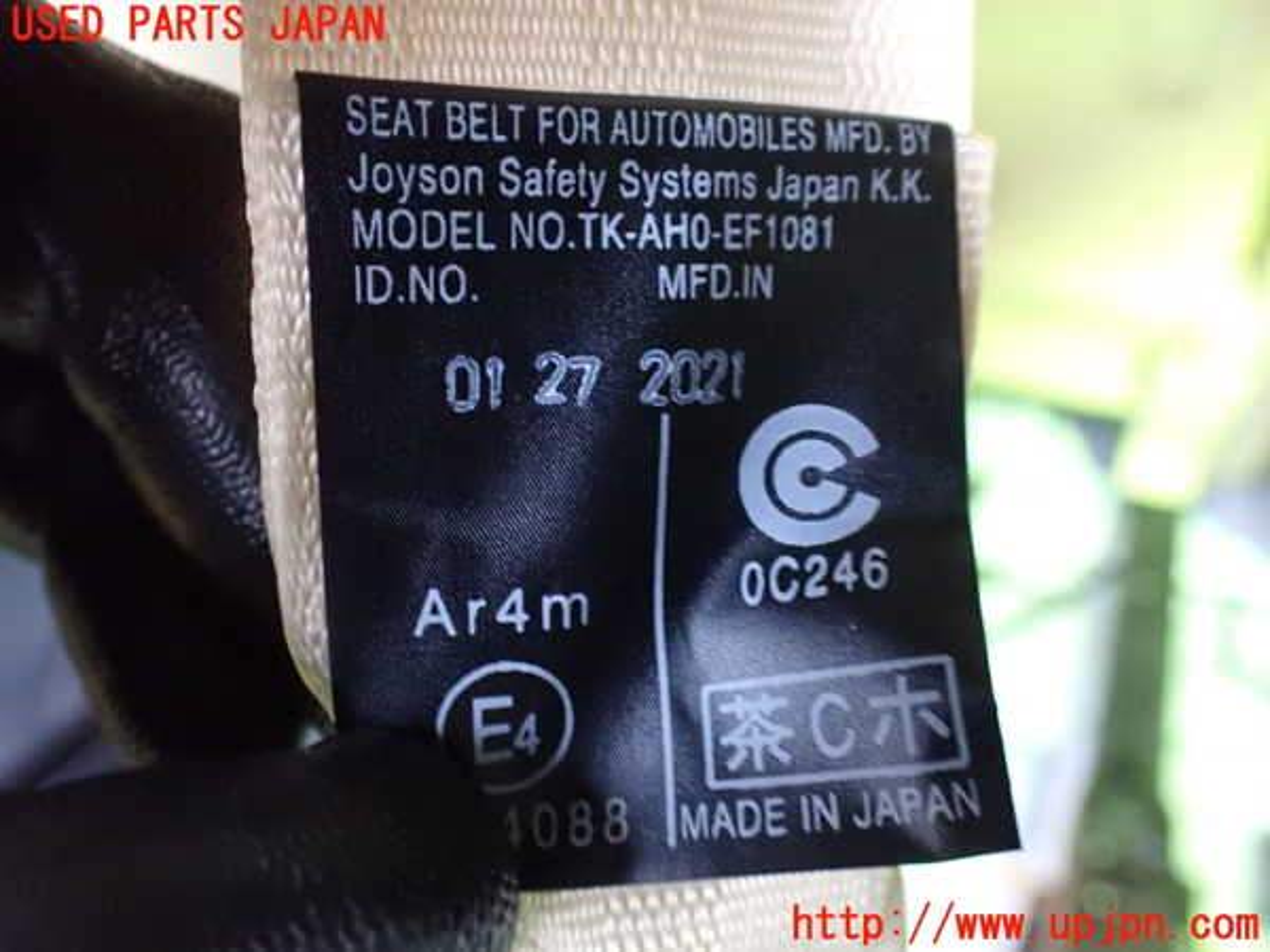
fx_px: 1101
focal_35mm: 30
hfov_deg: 60.0
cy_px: 476
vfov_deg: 46.8
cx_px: 635
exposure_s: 1/13
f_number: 2.3
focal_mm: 5.4
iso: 1600
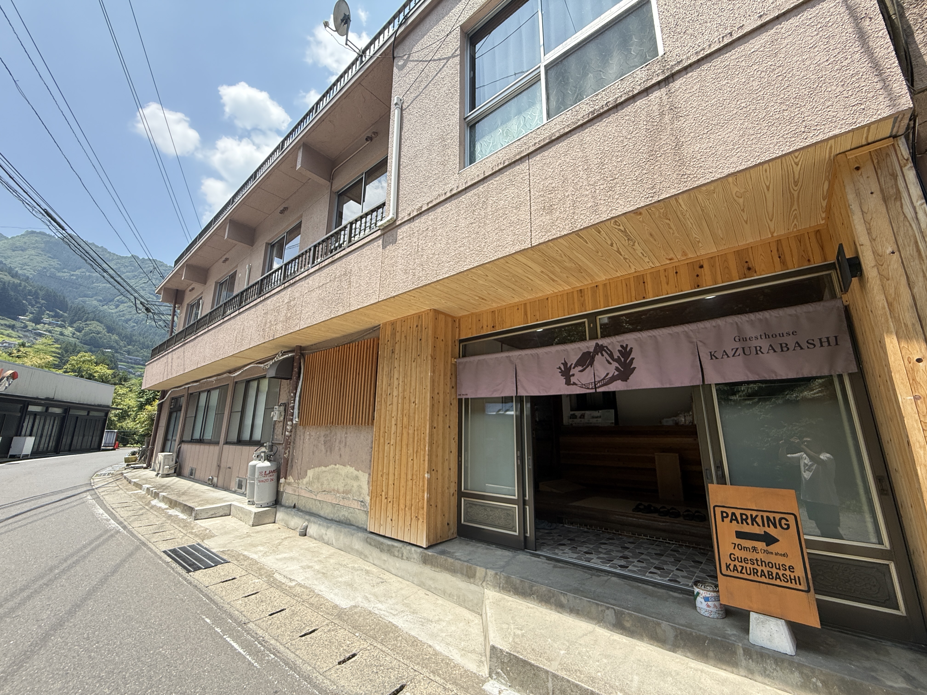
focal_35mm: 14
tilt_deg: +13.4
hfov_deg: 102.1
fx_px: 375
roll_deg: +0.0
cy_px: 348
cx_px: 464
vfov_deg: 85.7
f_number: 2.2
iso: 50
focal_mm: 2.22
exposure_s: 1/841
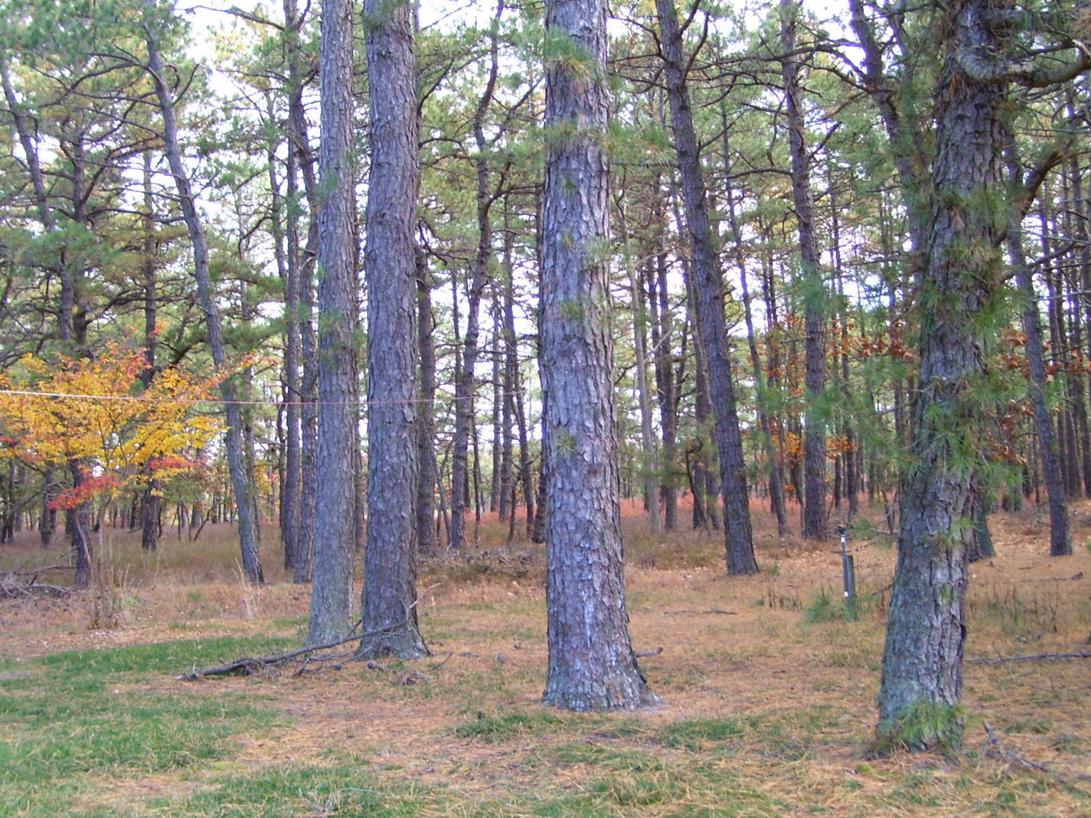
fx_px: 1355
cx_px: 505
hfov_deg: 43.8
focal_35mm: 43
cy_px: 437
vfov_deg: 33.6
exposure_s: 1/60
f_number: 2.7
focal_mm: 6
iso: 80
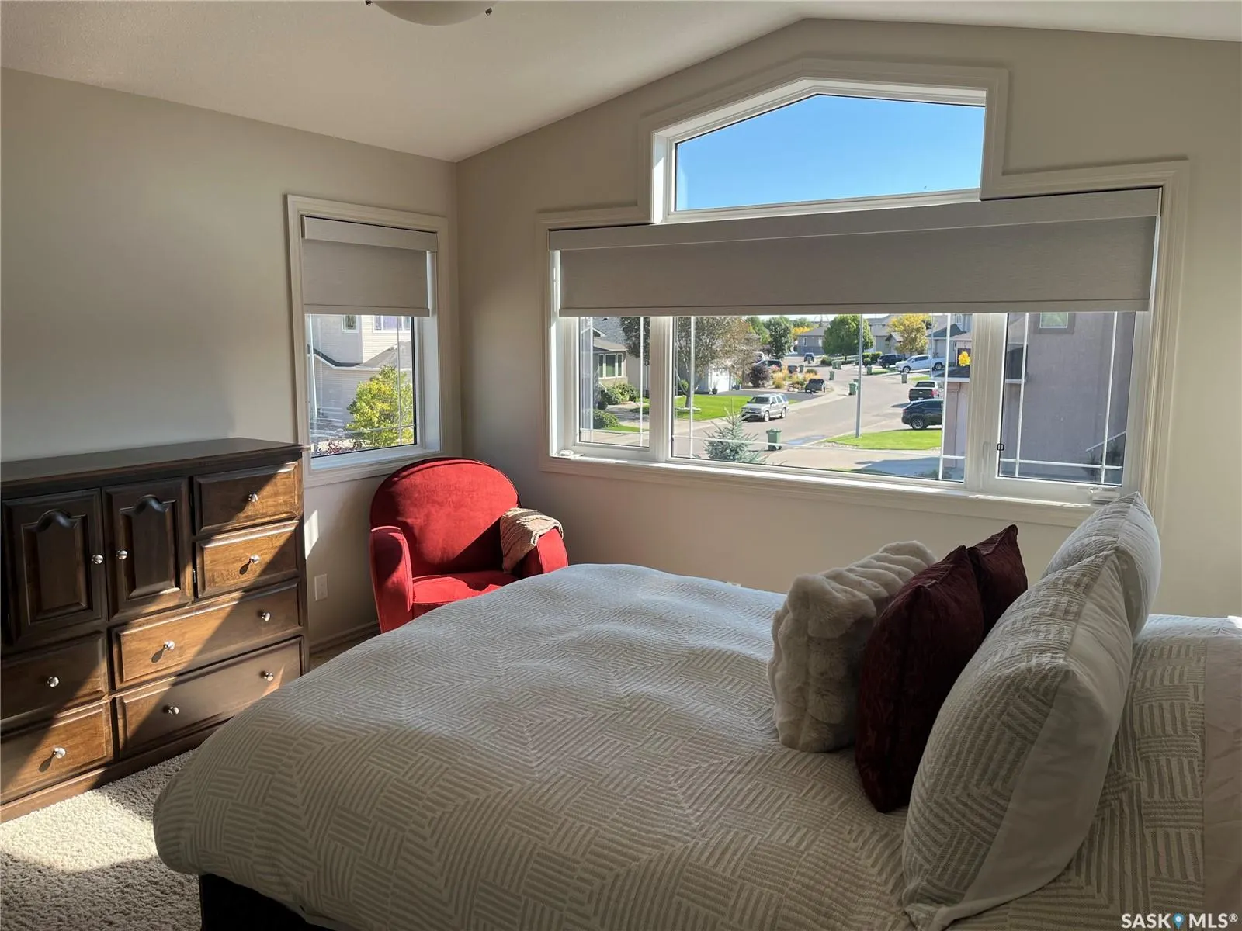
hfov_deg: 67.3
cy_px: 466
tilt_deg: -9.0
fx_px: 933
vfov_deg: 53.1
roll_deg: -0.1
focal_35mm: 26
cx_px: 621
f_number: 1.6
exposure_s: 1/550
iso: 50
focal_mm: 5.1
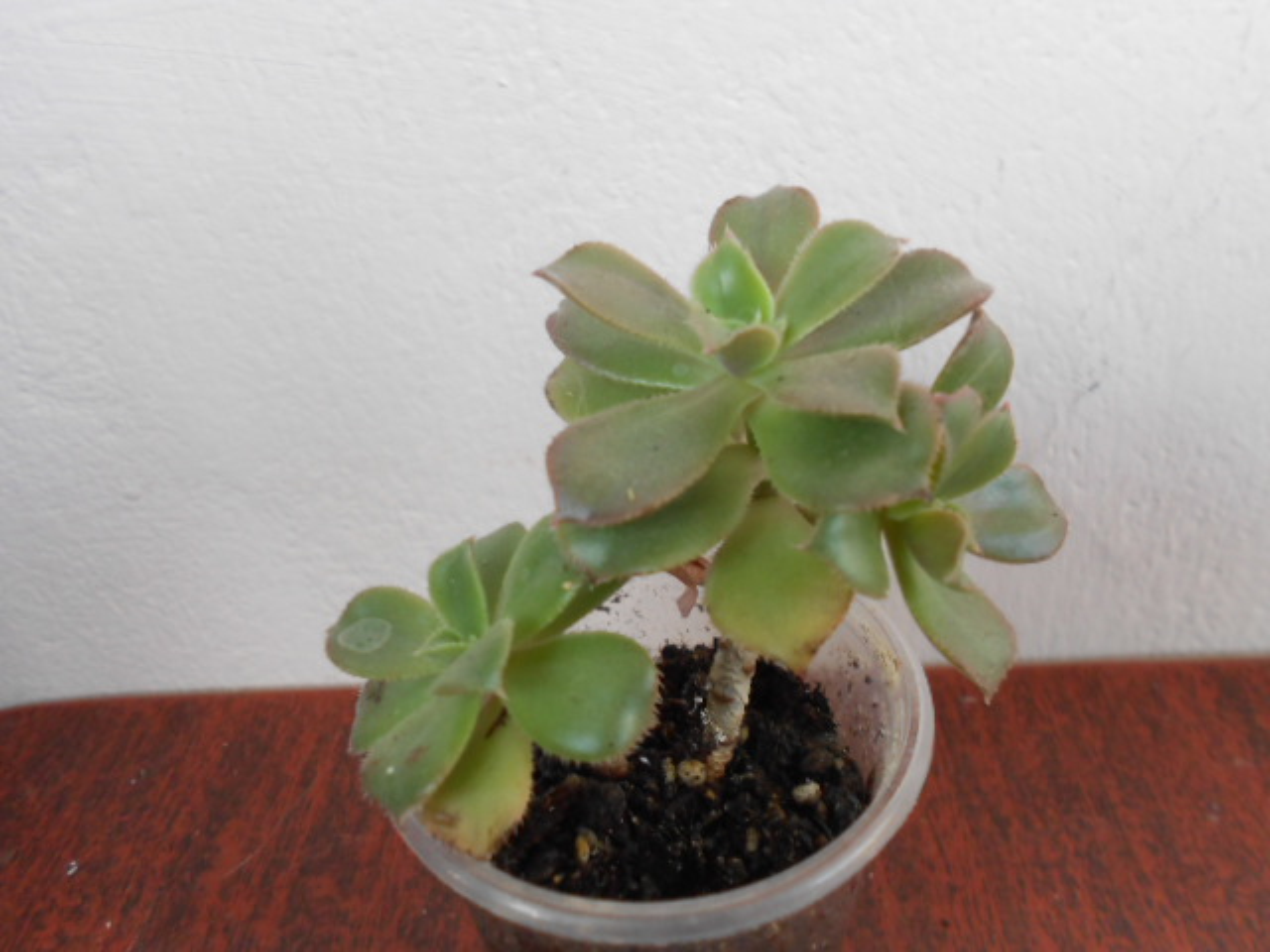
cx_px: 635
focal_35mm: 29
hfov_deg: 61.7
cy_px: 476
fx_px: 1064
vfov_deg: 48.2
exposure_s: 1/30
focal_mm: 5.3
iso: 200
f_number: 3.4
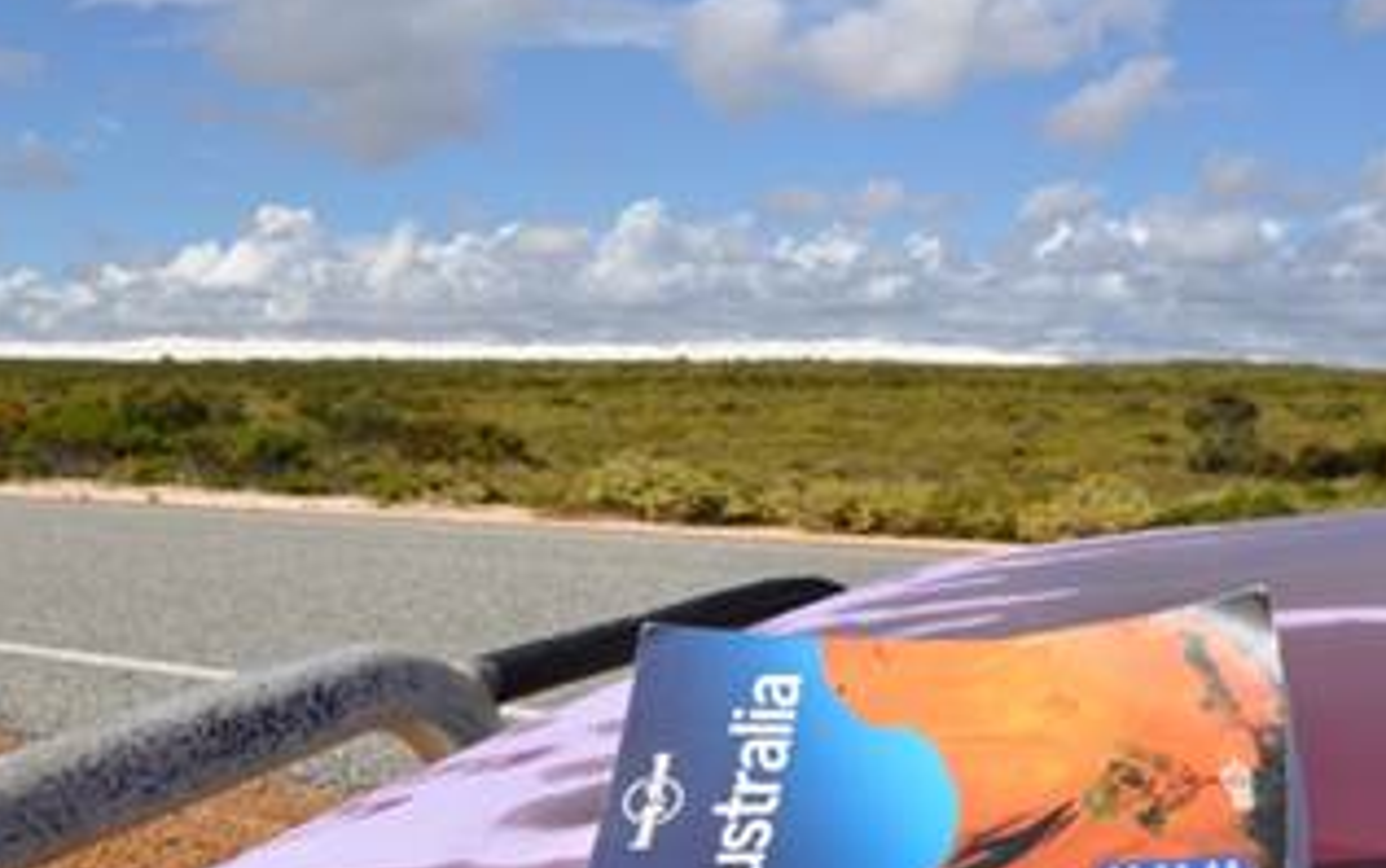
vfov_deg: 25.2
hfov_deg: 39.4
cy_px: 612
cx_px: 588
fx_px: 1928
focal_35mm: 51
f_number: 10
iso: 200
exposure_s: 1/400
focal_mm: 22
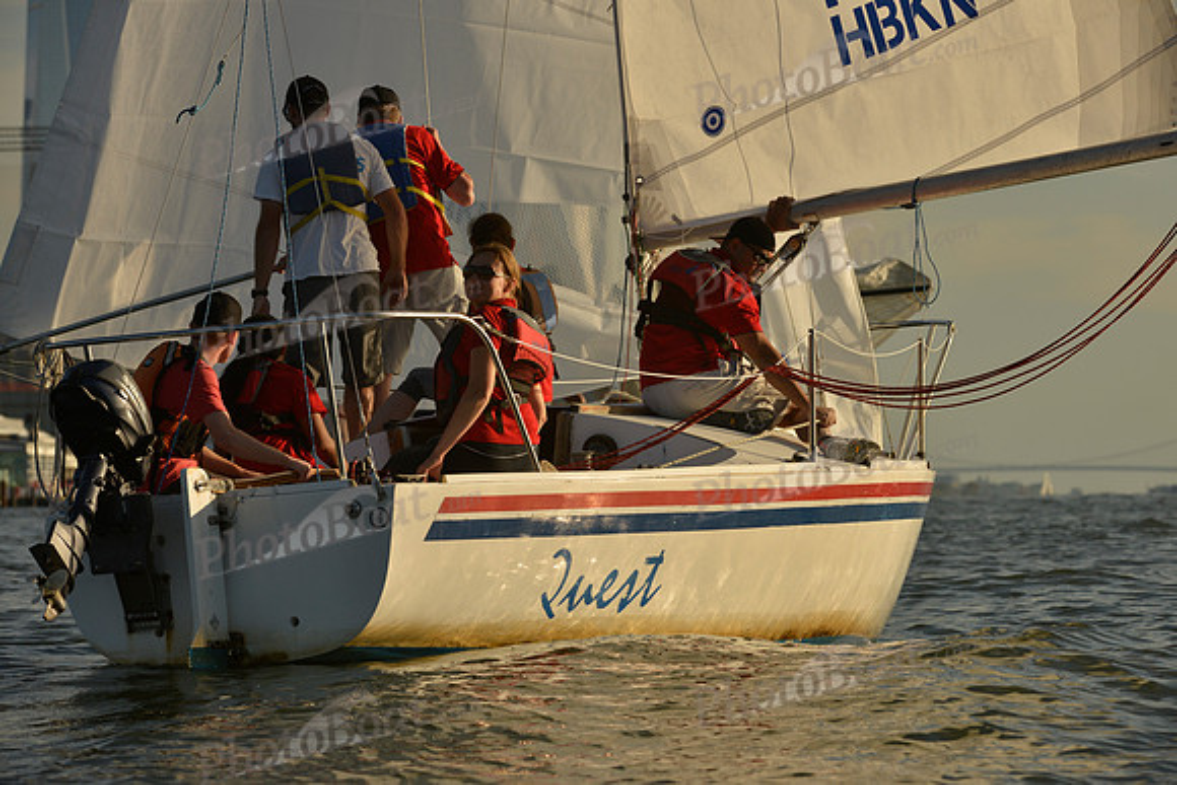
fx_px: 6540
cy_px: 392
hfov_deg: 10.3
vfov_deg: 6.9
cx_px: 588
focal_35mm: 200
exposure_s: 1/1000
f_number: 8
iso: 200
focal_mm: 200
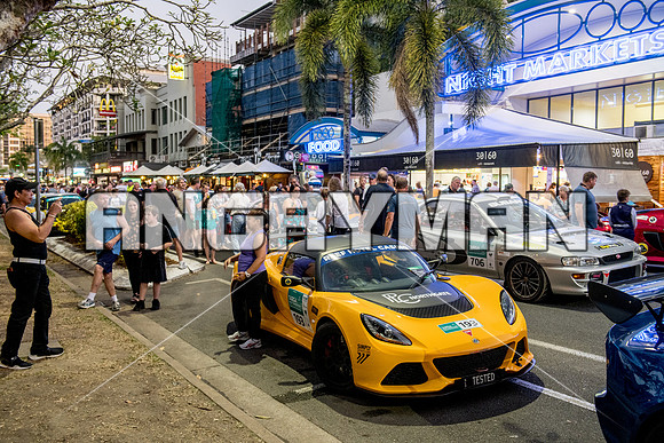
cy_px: 222
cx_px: 332
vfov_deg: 38.9
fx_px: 627
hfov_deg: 55.8
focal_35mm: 34
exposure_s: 1/40
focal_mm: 34
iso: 1000
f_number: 4
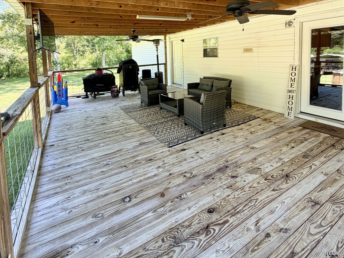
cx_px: 173
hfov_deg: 84.7
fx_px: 189
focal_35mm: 19
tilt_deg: -2.9
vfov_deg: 65.0
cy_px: 68
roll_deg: +0.7
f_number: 2.2
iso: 64
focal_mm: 2.22
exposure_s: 1/121
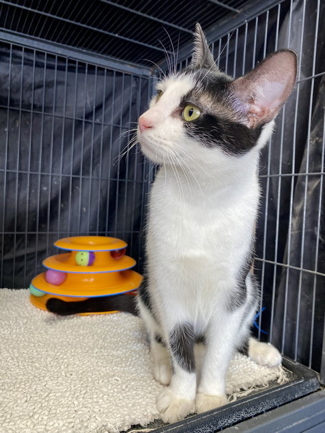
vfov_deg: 67.3
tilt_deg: -1.9
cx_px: 162
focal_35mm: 26
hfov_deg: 53.0
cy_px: 216
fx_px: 326
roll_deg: -3.0
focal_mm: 4.25
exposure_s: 1/60
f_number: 1.8
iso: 64
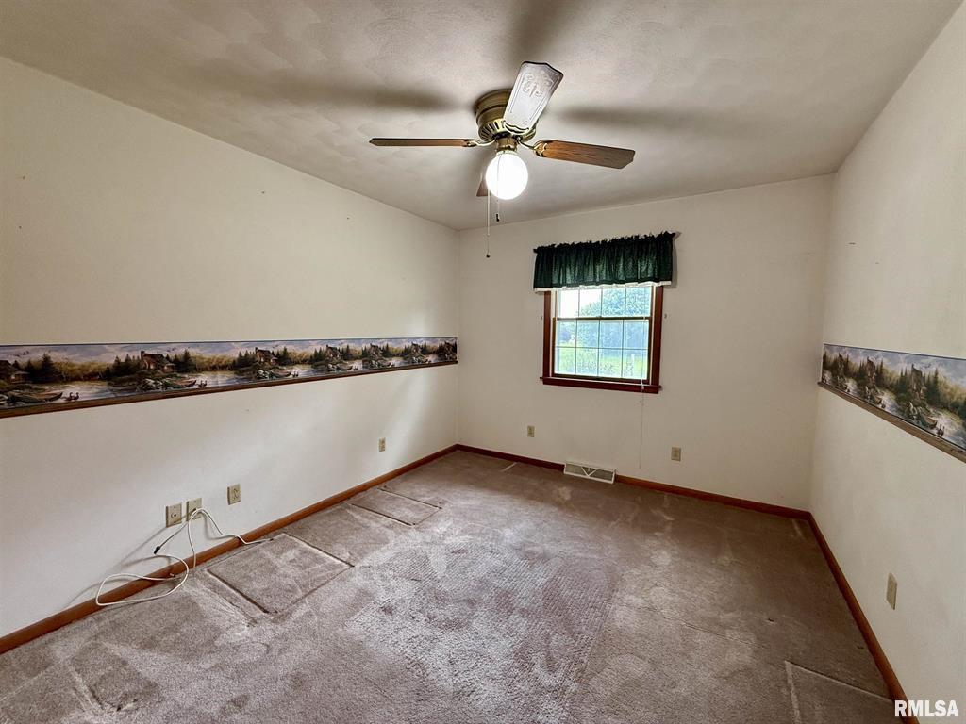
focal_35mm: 14
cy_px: 362
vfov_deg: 85.7
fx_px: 391
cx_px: 483
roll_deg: -0.4
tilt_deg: -4.1
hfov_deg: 102.1
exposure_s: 1/120
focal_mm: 2.22
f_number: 2.2
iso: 320
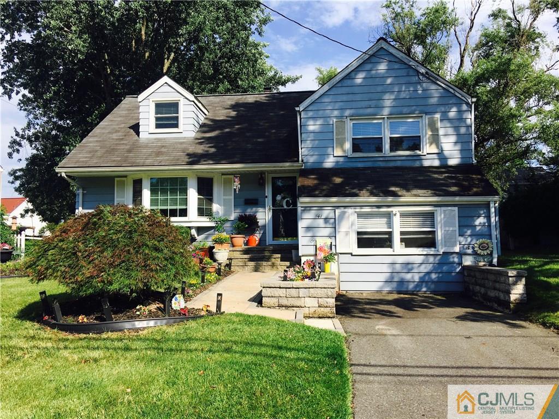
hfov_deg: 61.7
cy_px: 210
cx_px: 280
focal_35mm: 29
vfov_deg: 48.2
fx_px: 468
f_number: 2.2
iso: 25
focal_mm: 4.15
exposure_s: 1/1425
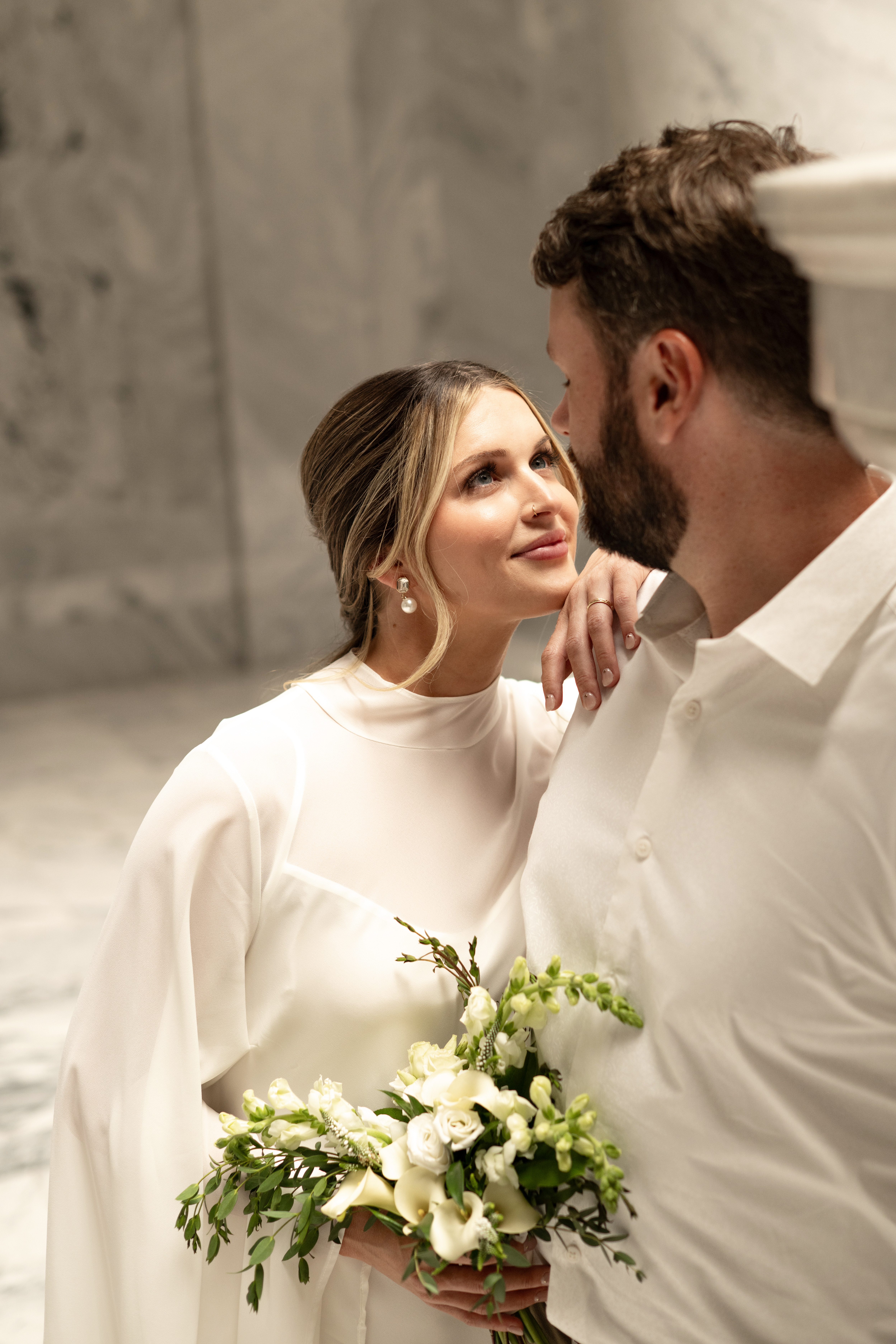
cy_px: 616
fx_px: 2053
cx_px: 453
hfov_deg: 24.6
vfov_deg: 36.2
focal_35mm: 55
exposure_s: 1/1000
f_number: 2.5
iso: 400
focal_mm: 50
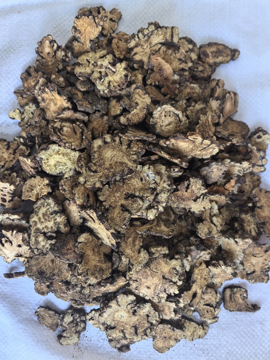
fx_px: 281
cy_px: 180
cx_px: 135
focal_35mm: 27
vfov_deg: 65.3
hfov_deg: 51.3
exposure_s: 1/100
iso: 80
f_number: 2
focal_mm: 5.75
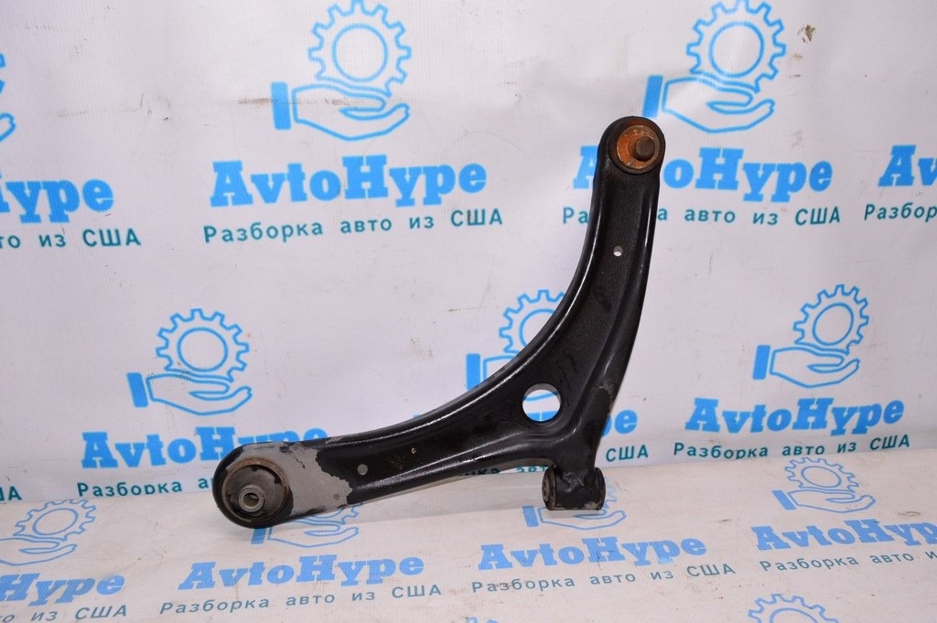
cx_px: 468
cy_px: 312
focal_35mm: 30
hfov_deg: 62.0
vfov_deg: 43.5
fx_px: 780
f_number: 8
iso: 1600
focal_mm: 20
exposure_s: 1/160
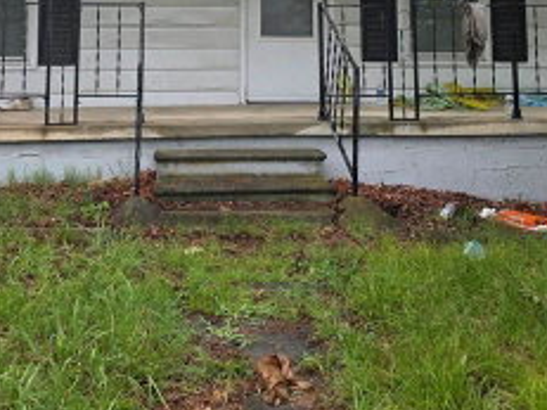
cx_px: 253
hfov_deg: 37.5
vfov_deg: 26.9
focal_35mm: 51
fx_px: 805
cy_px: -7
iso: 80
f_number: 1.7
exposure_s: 1/1497
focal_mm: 6.3
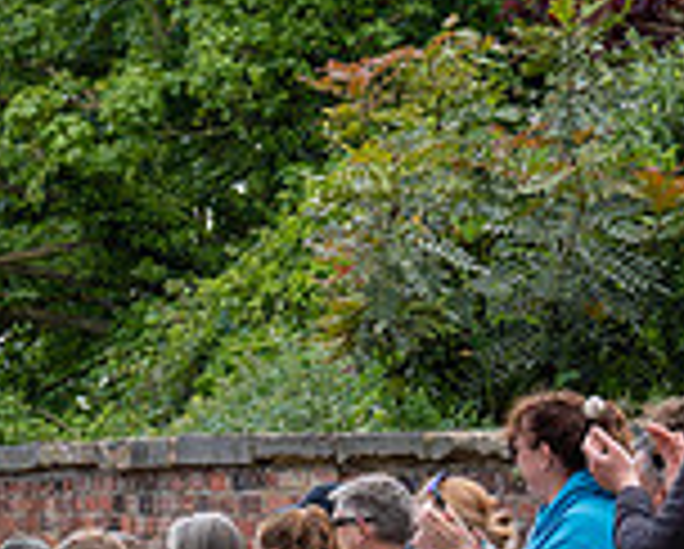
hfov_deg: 7.5
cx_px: -450
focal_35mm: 250
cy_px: 439
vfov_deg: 6.2
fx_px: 5067
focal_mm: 70
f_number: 5
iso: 250
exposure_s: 1/1000
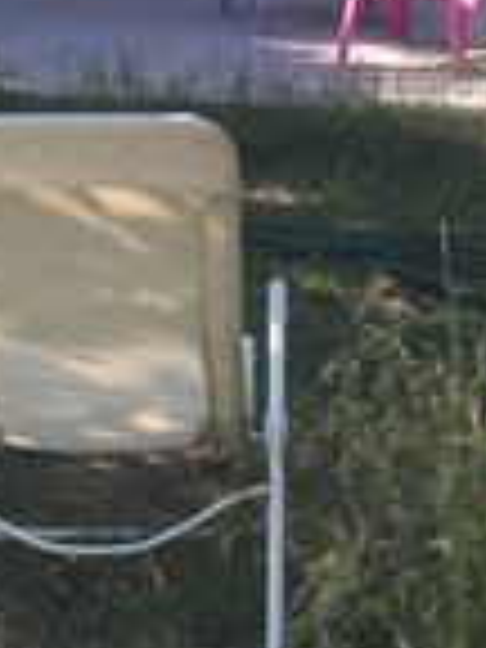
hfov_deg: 12.2
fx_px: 2265
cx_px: 238
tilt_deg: -3.7
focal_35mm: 121
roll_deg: +0.9
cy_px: -176
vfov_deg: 15.5
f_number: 2.2
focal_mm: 4.15
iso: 25
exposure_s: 1/248
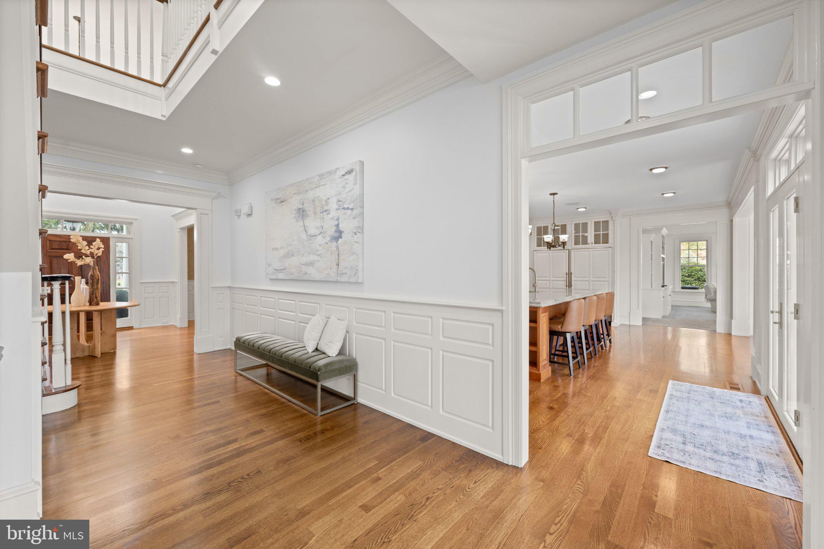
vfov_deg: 81.2
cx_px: 412
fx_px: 320
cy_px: 274
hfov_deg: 104.3
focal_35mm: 14
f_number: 7.1
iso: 640
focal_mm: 14
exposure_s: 1/6
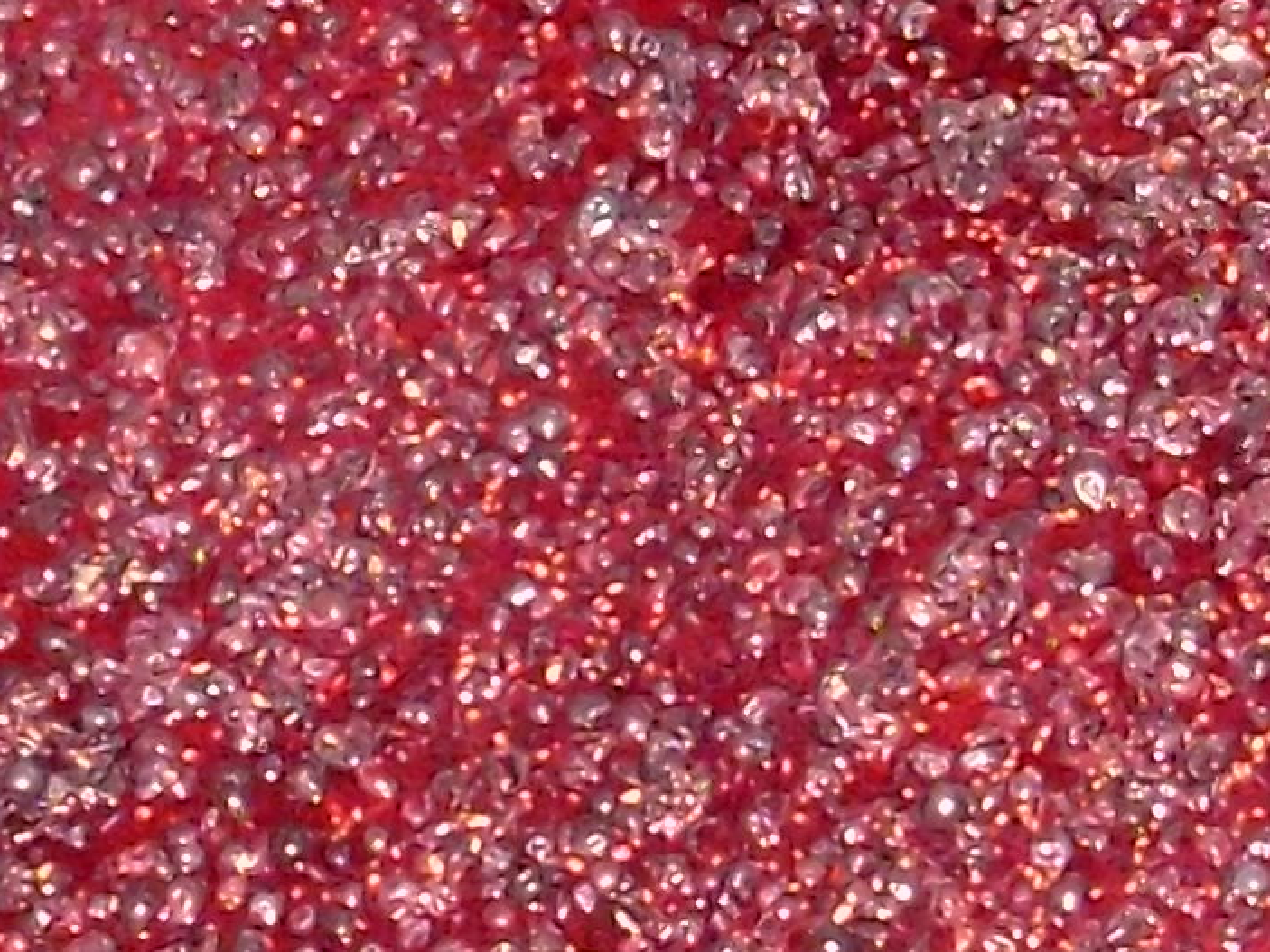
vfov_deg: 8.9
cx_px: 1176
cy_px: 809
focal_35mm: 166
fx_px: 6089
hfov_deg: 11.8
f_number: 3
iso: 400
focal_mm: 6.3
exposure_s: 1/45
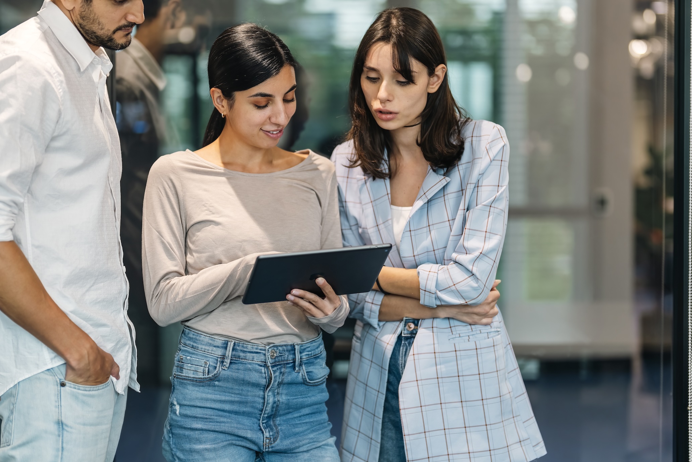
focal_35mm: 73
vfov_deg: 18.6
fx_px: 1403
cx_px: 321
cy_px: 180
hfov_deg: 27.7
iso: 160
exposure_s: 1/200
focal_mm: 50
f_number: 1.2
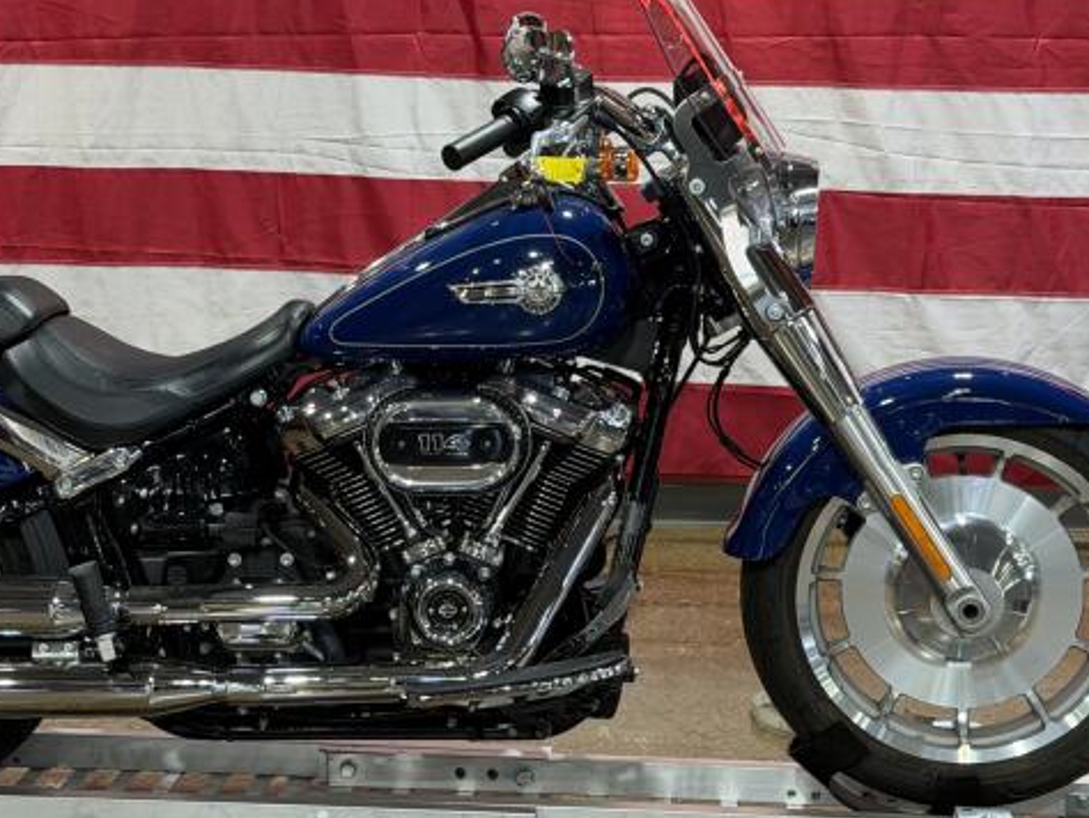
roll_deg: -0.5
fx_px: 2550
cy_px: 446
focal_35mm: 81
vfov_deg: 18.2
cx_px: 480
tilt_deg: -11.0
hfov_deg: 24.1
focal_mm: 6.76
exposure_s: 1/60
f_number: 1.78
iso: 64
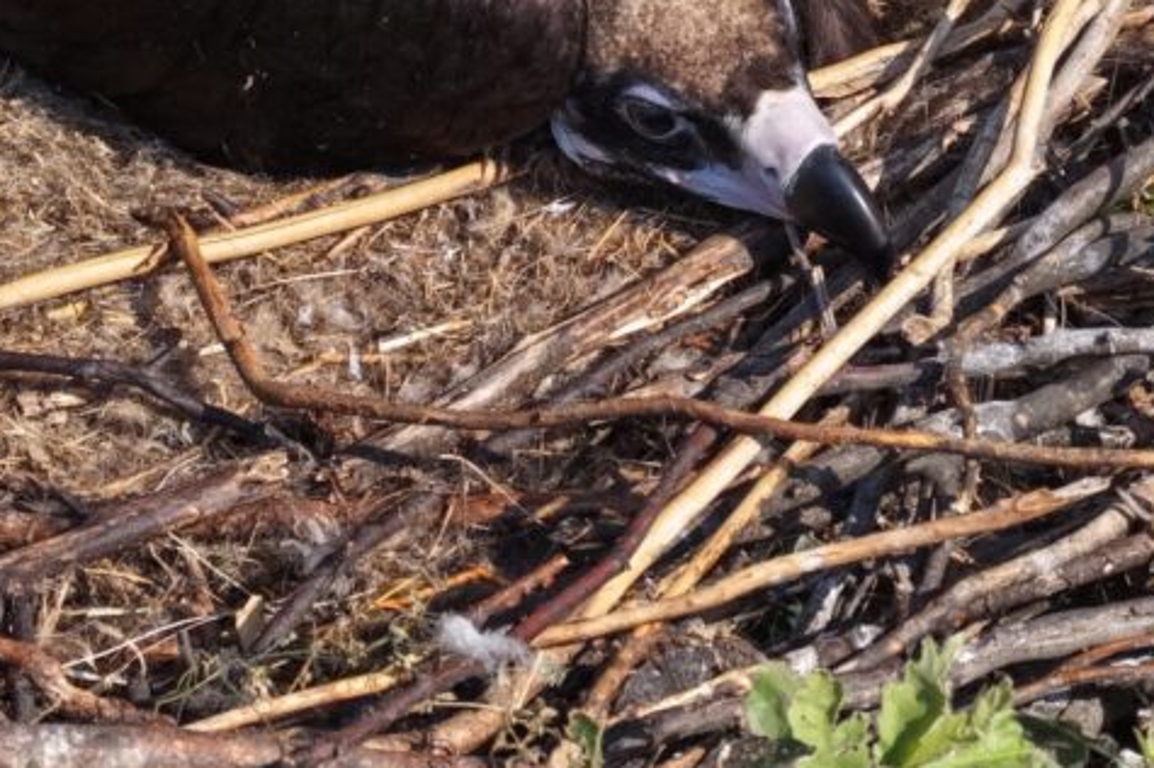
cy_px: -230
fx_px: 14222
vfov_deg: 3.1
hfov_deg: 4.6
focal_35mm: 444
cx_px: 437
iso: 200
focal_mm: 40
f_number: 2.8
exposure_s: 1/1600
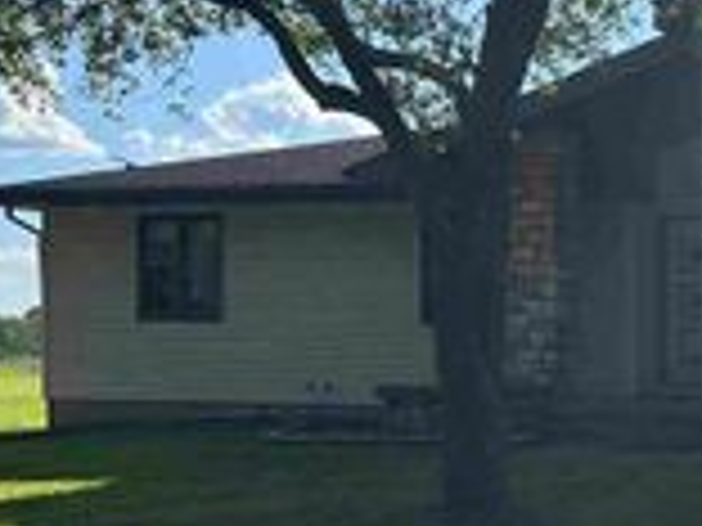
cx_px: 1035
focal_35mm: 77
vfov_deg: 19.0
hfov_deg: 21.5
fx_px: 1562
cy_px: 420
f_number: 1.78
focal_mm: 6.86
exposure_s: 1/5525
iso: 80
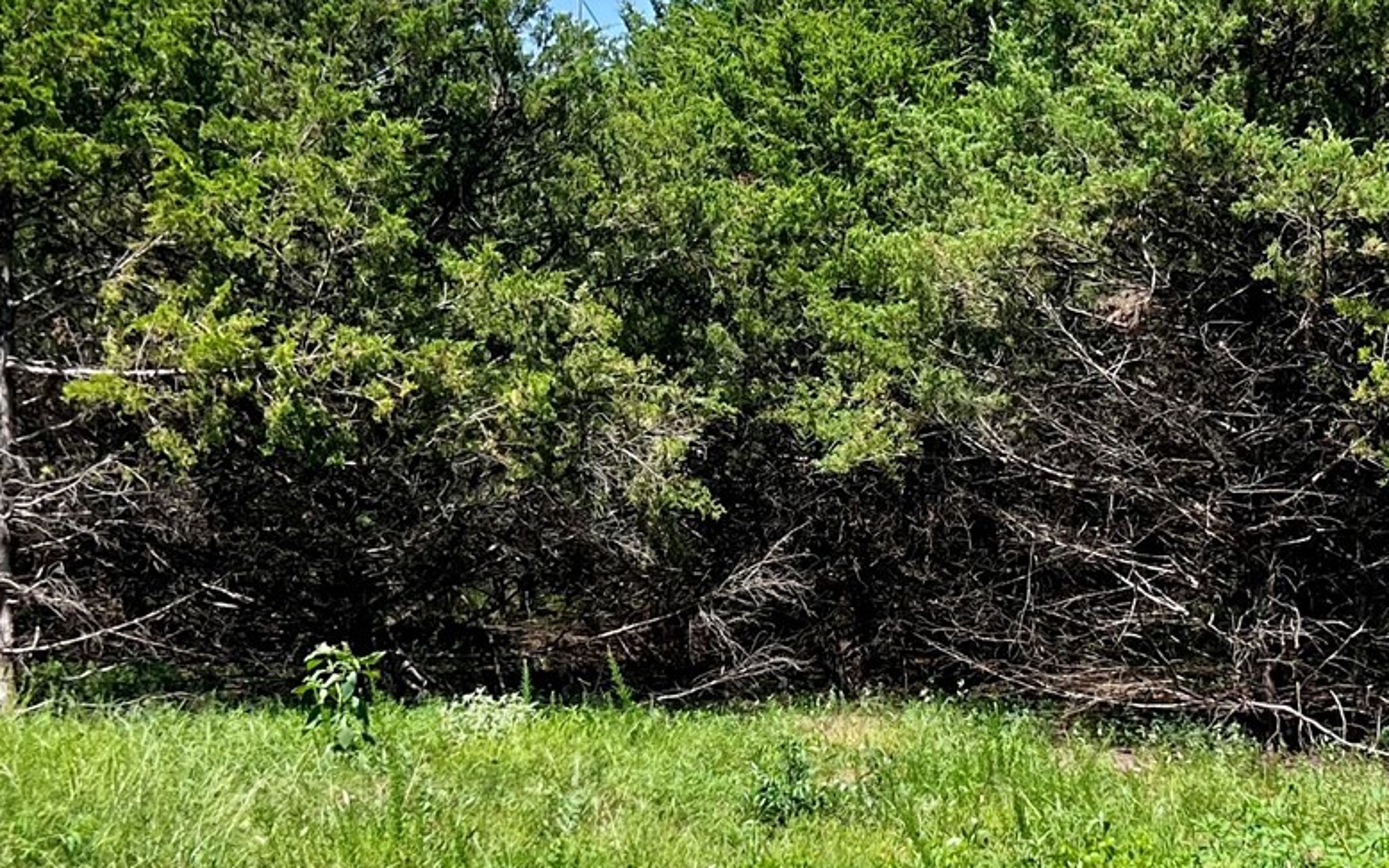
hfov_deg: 30.1
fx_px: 2574
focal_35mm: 68
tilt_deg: -2.3
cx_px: 859
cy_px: 586
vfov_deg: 19.1
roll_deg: +0.3
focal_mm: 5.7
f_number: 1.5
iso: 50
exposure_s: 1/1901
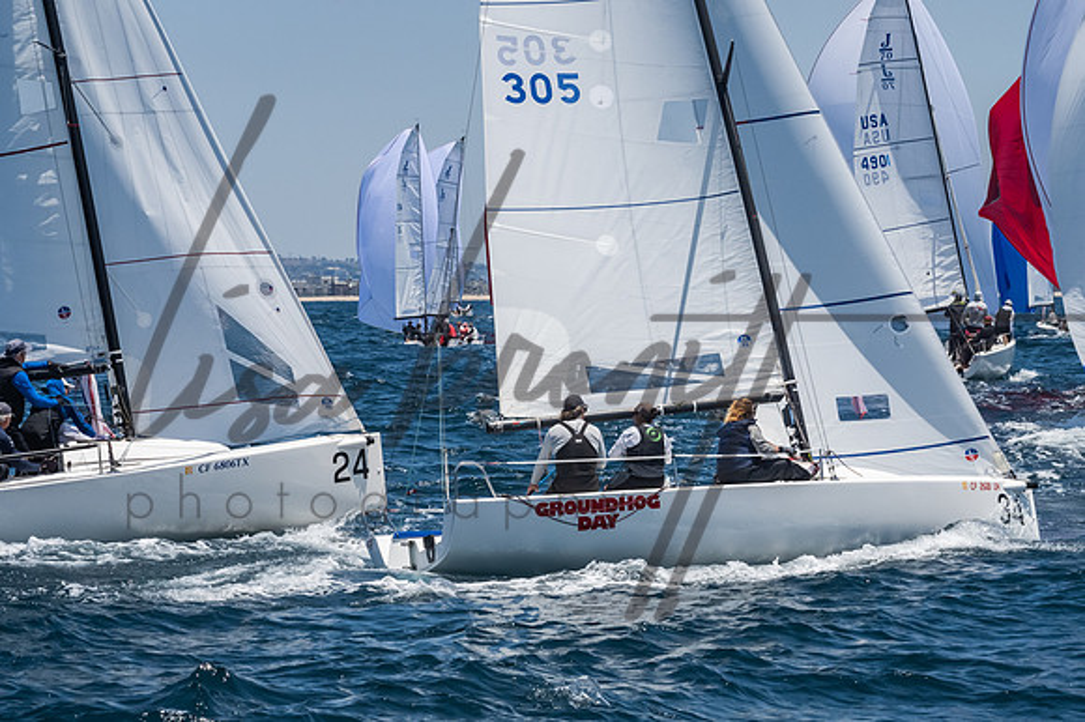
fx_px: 4374
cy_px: 361
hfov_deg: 14.1
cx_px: 542
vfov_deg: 9.4
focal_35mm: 145
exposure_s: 1/1600
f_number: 14
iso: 640
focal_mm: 95
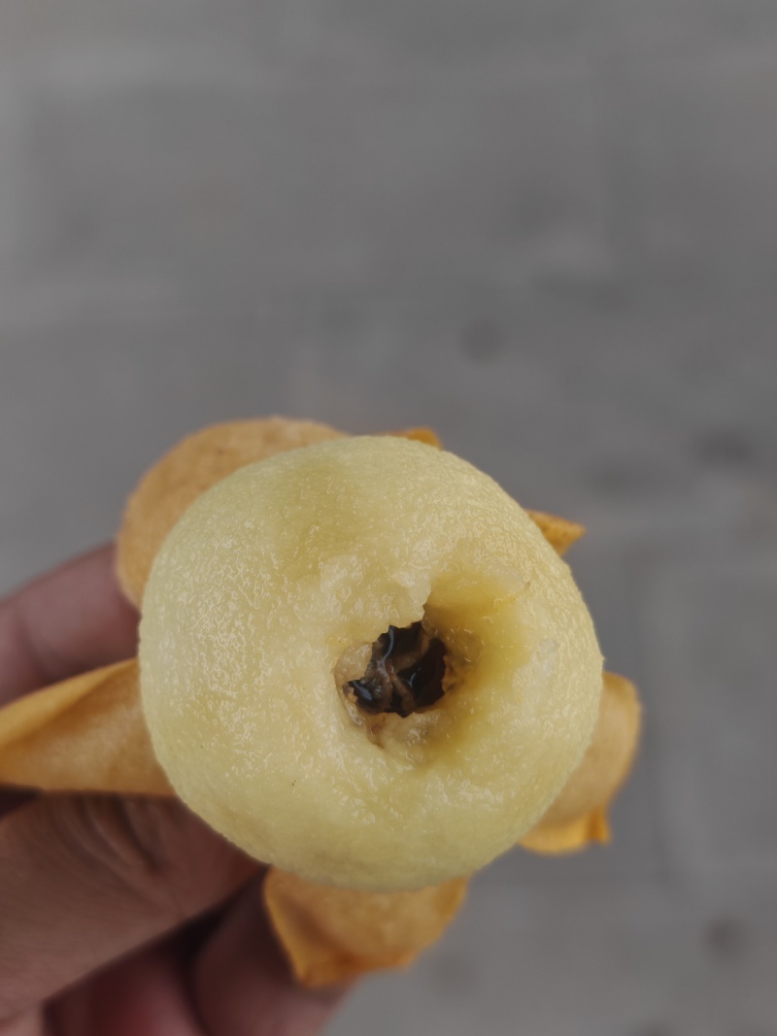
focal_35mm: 54
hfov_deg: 27.0
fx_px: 1616
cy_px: 518
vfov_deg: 35.5
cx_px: 388
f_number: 1.4
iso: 50
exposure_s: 1/640
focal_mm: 7.62
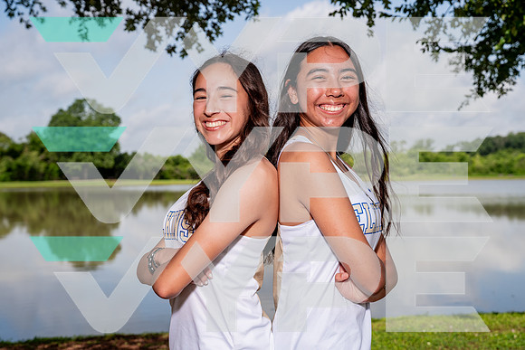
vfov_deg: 25.5
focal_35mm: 53
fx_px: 773
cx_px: 262
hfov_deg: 37.5
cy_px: 175
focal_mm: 53
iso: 100
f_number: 5.6
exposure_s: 1/640
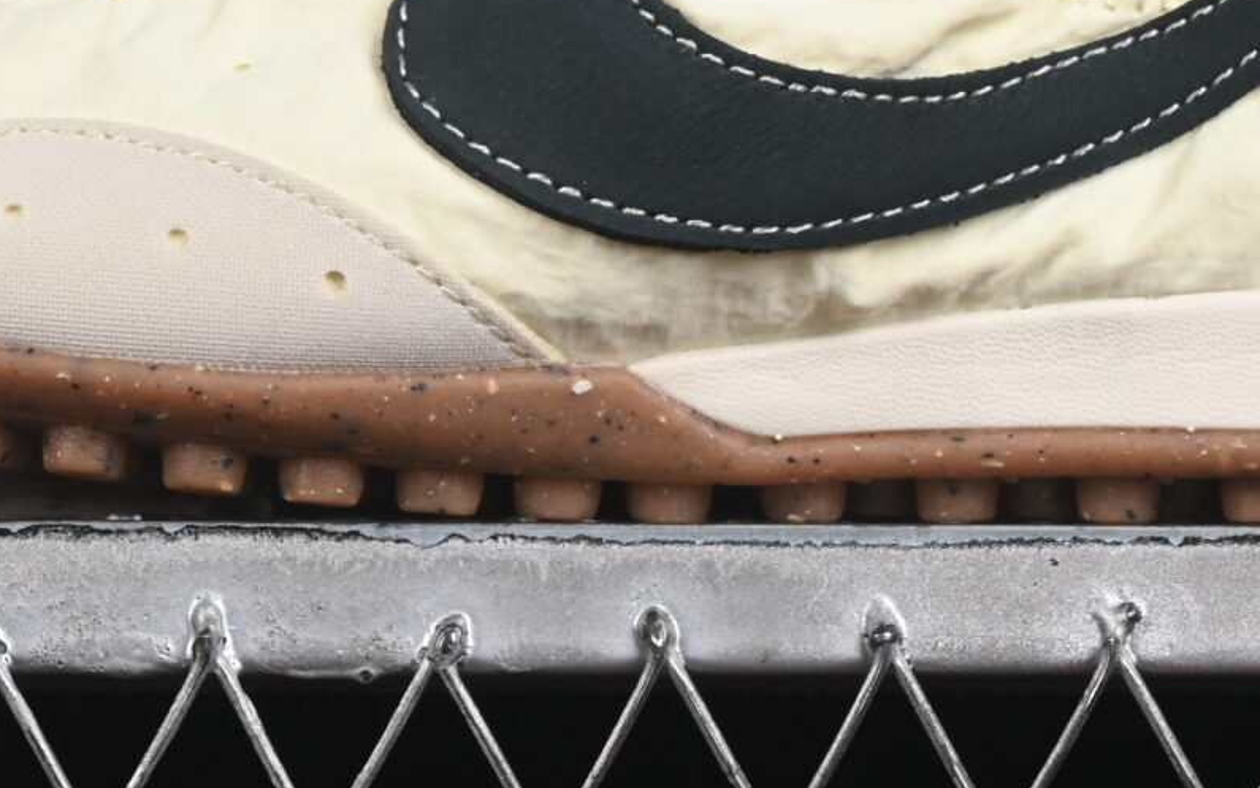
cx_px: 550
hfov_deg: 8.5
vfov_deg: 5.3
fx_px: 8448
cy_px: -318
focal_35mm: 246
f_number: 8
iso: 160
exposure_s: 1/80
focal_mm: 50
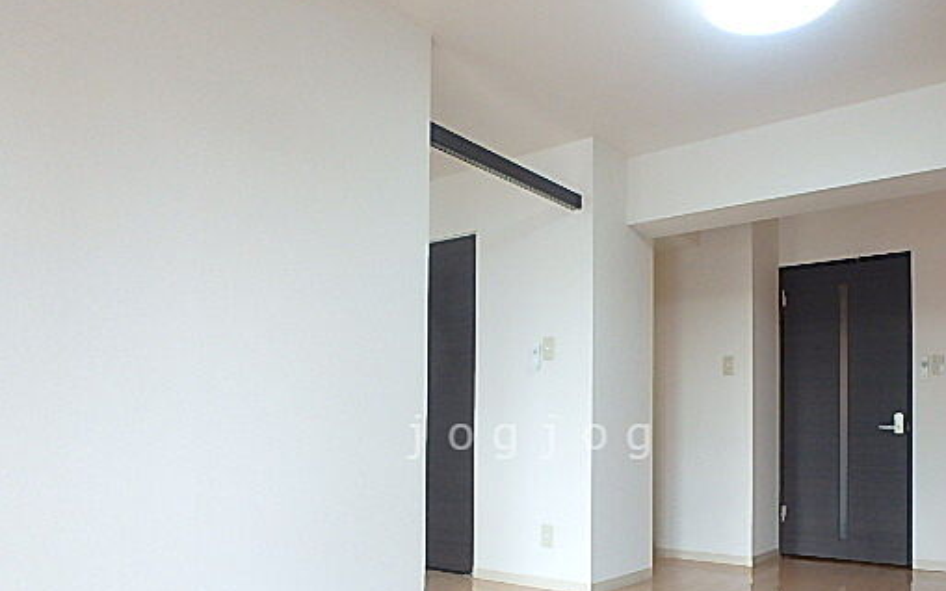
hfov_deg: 66.2
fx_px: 722
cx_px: 533
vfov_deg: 43.2
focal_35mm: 28
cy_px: 437
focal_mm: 3.7
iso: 200
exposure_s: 1/40
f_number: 3.5
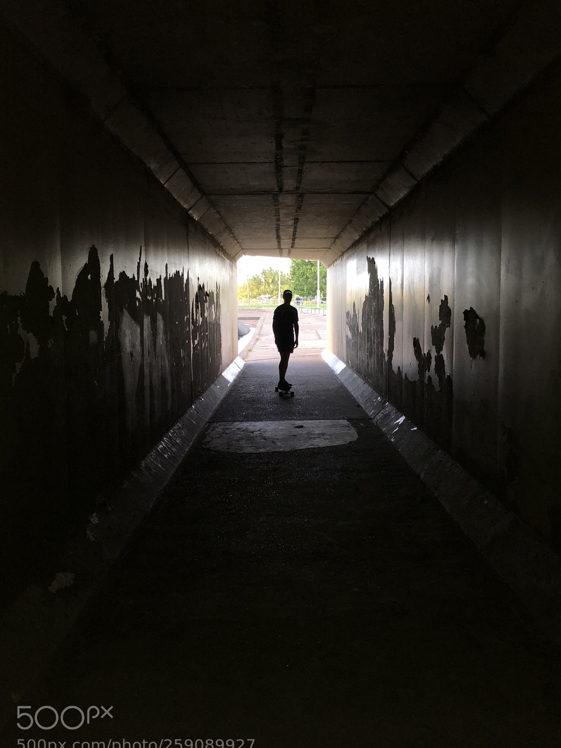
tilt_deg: -4.7
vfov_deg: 58.3
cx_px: 295
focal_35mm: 31
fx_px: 670
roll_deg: +0.5
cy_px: 372
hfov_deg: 45.4
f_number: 1.8
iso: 50
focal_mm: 3.99
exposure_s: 1/100
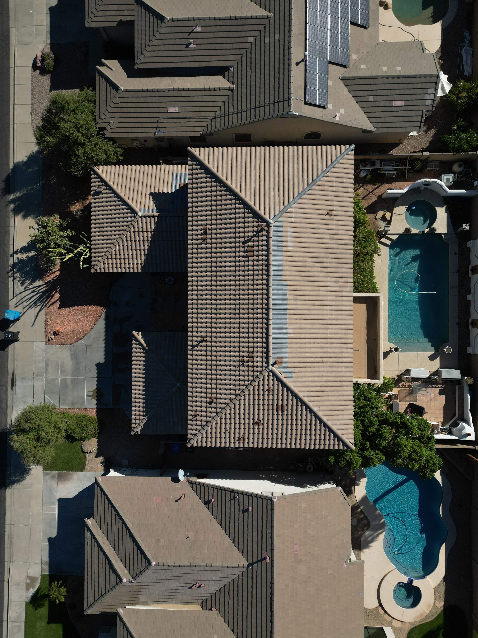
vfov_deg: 69.4
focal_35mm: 25
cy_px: 315
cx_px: 234
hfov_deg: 54.9
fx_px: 460
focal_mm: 6.72
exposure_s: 1/3200
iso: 100
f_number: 1.7
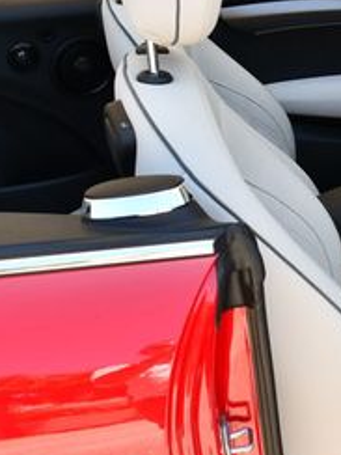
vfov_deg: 21.5
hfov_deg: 15.1
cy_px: 196
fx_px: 1195
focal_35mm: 91
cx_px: 498
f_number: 5.6
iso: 320
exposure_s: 1/250
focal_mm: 18
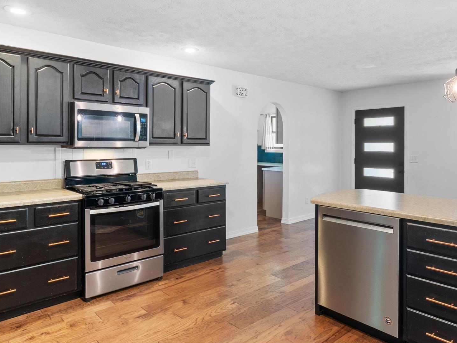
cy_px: 144
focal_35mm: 25
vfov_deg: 54.6
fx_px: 330
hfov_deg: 69.4
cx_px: 220
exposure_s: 2
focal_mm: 10
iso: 200
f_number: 9
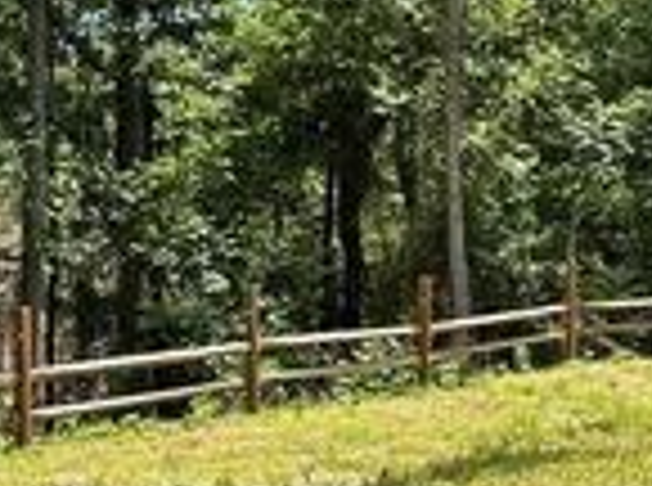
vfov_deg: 17.7
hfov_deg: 23.3
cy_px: 277
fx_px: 1559
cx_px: 513
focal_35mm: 83
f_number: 1.78
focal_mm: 6.86
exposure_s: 1/2252
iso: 80
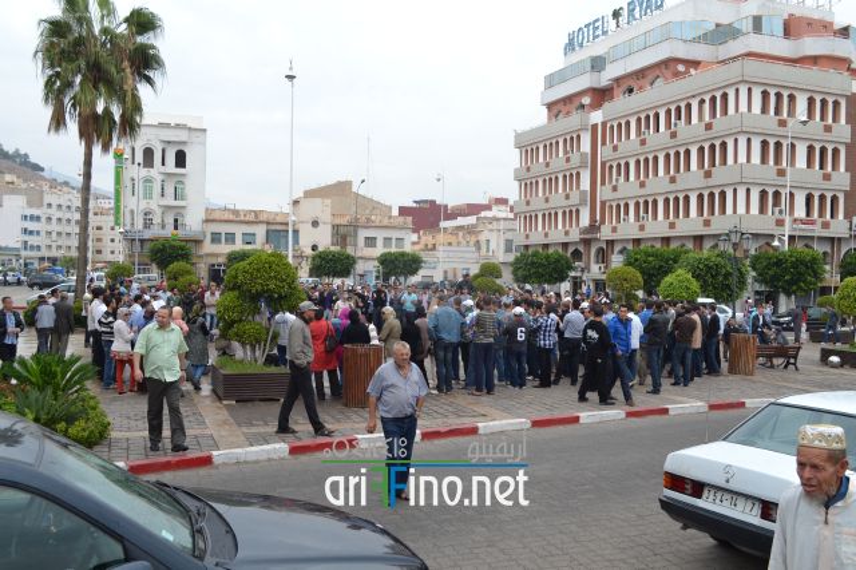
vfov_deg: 39.9
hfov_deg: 57.2
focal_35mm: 33
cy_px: 285
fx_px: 784
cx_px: 428
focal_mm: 22
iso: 100
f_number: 6.3
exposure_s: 1/160
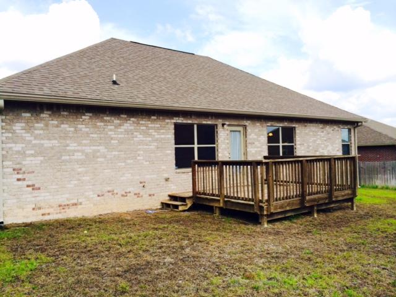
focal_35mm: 30
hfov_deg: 60.0
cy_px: 148
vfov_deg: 46.8
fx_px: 343
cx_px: 198
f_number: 2.2
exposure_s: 1/2160
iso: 64
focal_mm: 4.12
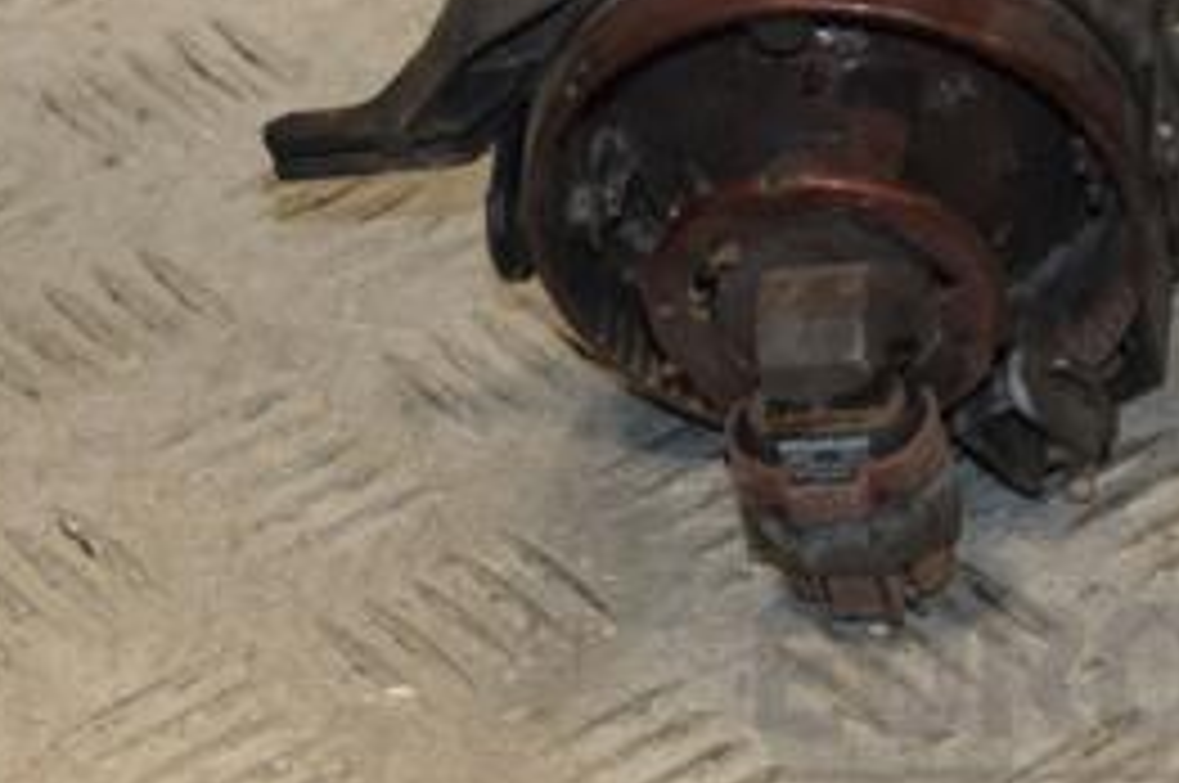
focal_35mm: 227
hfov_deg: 9.1
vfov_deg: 6.0
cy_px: 72
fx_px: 7425
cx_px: 670
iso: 800
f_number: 7.1
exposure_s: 1/200
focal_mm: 66
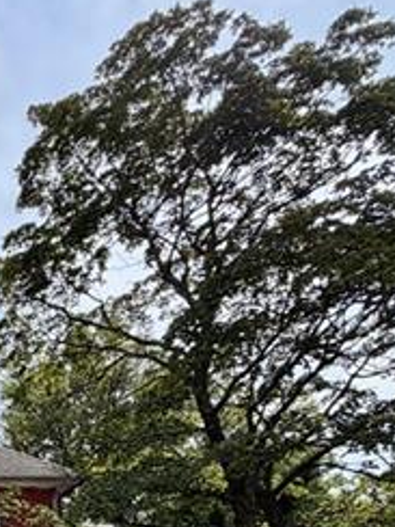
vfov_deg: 37.0
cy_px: 562
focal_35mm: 44
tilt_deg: +11.0
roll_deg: -0.6
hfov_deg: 24.9
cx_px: -203
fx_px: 669
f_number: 2.2
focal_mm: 2.22
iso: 32
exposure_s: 1/770
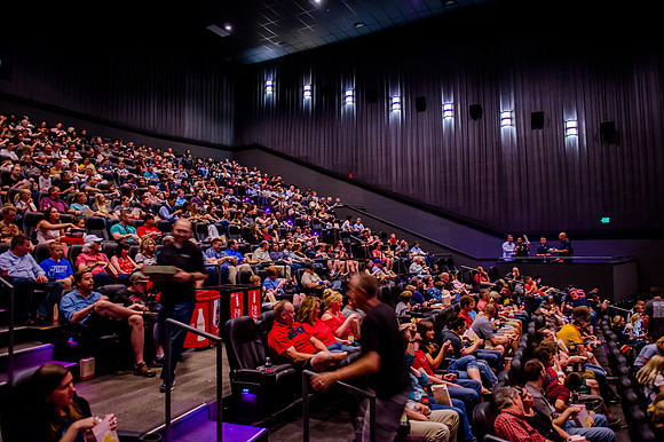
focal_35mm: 24
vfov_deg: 53.1
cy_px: 221
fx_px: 442
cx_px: 332
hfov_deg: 73.8
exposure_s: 1/15
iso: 4000
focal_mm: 24
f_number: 2.8
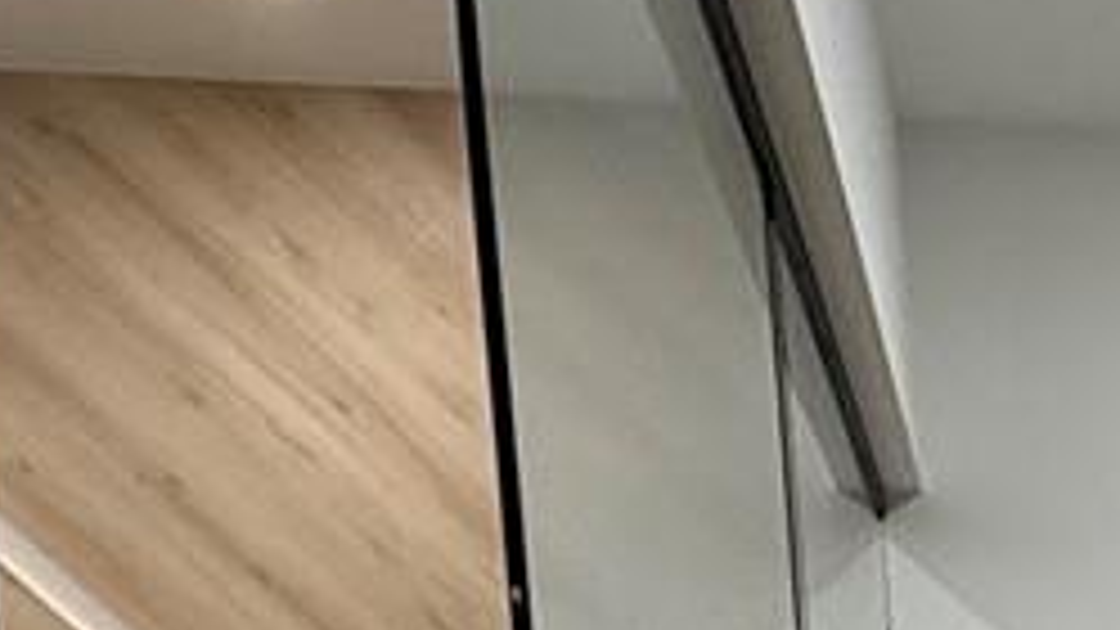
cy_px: 1624
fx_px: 2910
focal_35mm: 98
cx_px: 1741
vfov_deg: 10.3
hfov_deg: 18.8
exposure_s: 1/99
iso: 160
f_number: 2.2
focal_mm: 2.22
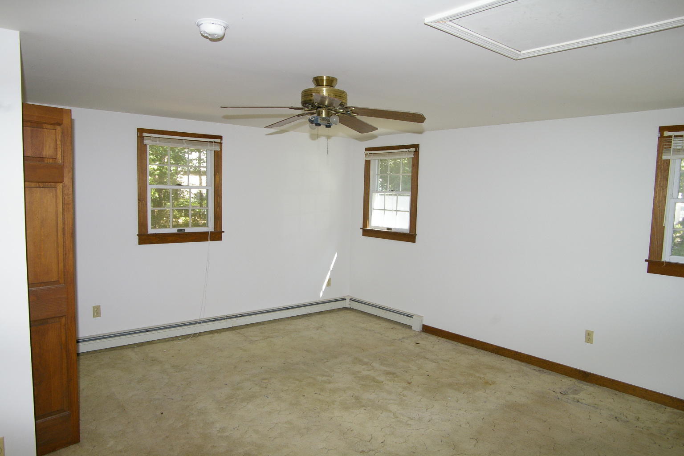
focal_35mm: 24
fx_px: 456
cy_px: 228
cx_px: 342
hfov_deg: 73.7
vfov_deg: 53.1
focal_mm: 16
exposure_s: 1/30
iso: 800
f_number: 8
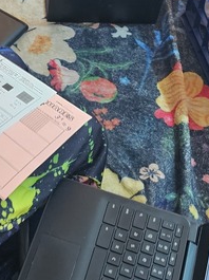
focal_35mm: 89
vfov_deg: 20.7
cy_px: -51
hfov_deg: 15.7
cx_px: -71
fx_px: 718
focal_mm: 6.3
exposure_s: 1/30
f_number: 1.7
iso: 500
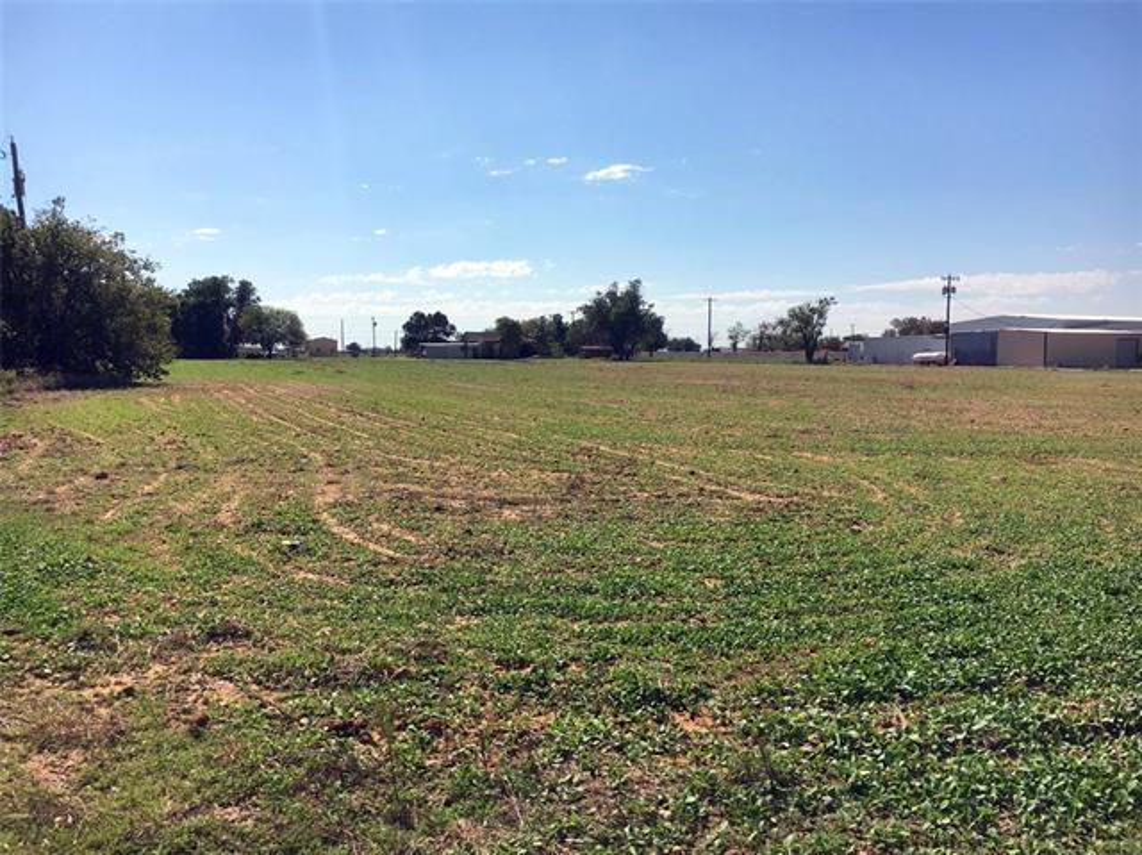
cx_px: 571
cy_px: 428
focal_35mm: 29
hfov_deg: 61.7
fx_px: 956
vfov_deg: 48.2
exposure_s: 1/2564
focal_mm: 4.15
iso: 25
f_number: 2.2
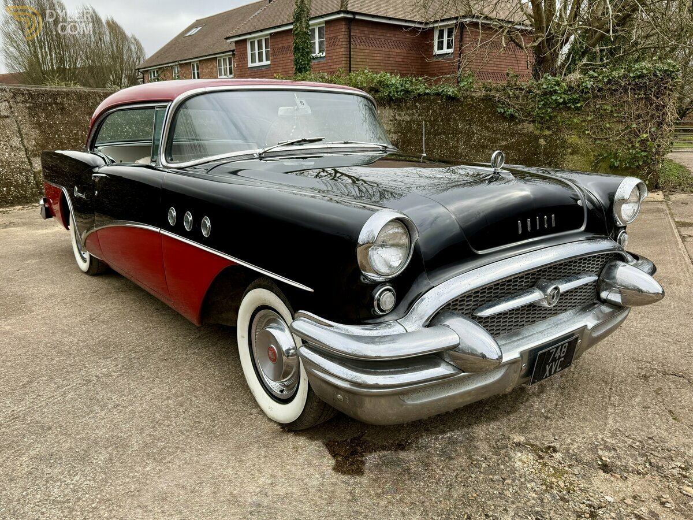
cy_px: 260
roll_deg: +0.8
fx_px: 480
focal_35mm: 24
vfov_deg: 56.8
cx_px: 346
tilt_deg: -14.9
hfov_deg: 71.6
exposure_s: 1/649
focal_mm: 6.76
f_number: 1.78
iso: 100
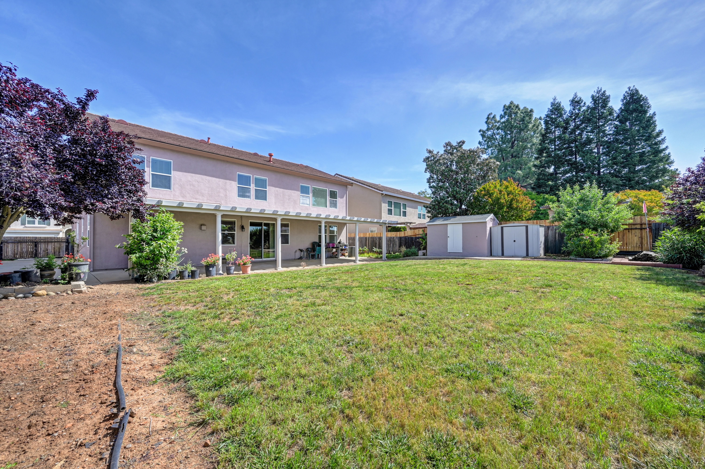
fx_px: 274
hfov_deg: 104.3
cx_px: 352
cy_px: 234
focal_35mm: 14
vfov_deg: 81.1
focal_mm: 14
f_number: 11
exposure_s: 1/500
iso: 500
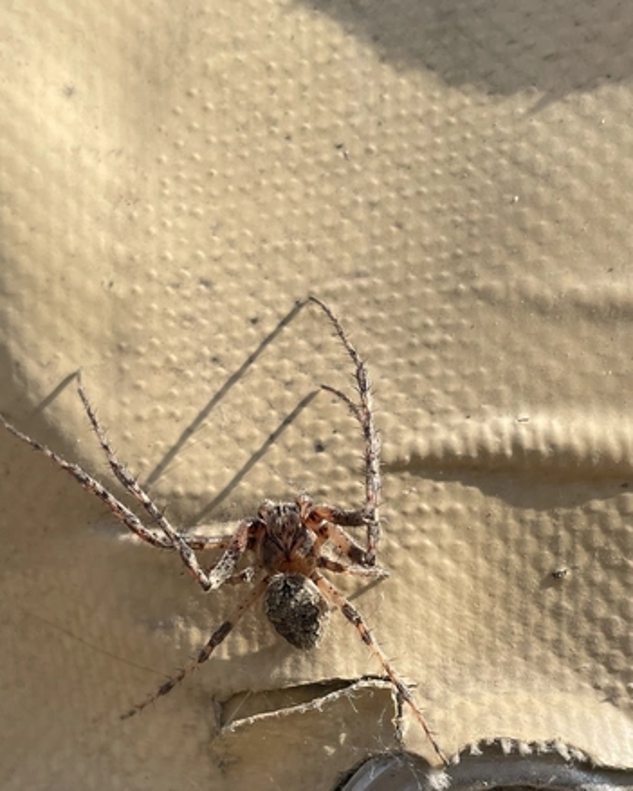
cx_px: 267
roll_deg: +2.9
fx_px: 867
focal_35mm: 37
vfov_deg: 48.5
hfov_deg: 40.0
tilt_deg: +3.1
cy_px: 510
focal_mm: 4.2
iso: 32
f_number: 1.6
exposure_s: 1/2304
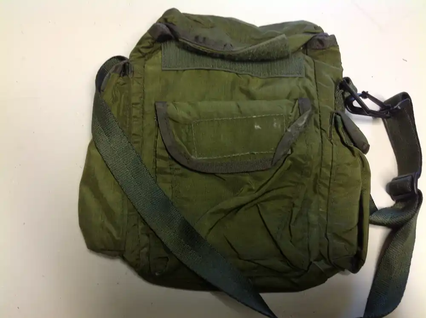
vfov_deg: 40.6
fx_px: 430
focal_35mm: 35
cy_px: 159
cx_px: 213
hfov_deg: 52.7
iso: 80
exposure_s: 1/17
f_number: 2.4
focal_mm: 4.28
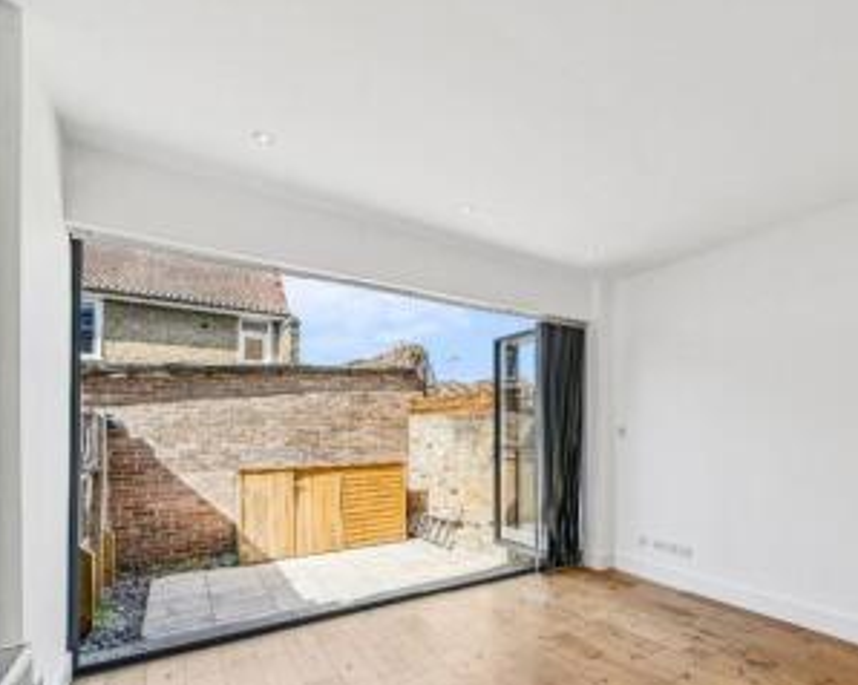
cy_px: 425
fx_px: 457
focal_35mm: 18
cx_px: 648
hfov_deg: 79.5
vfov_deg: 72.6
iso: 640
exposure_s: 1/320
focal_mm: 12
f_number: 9
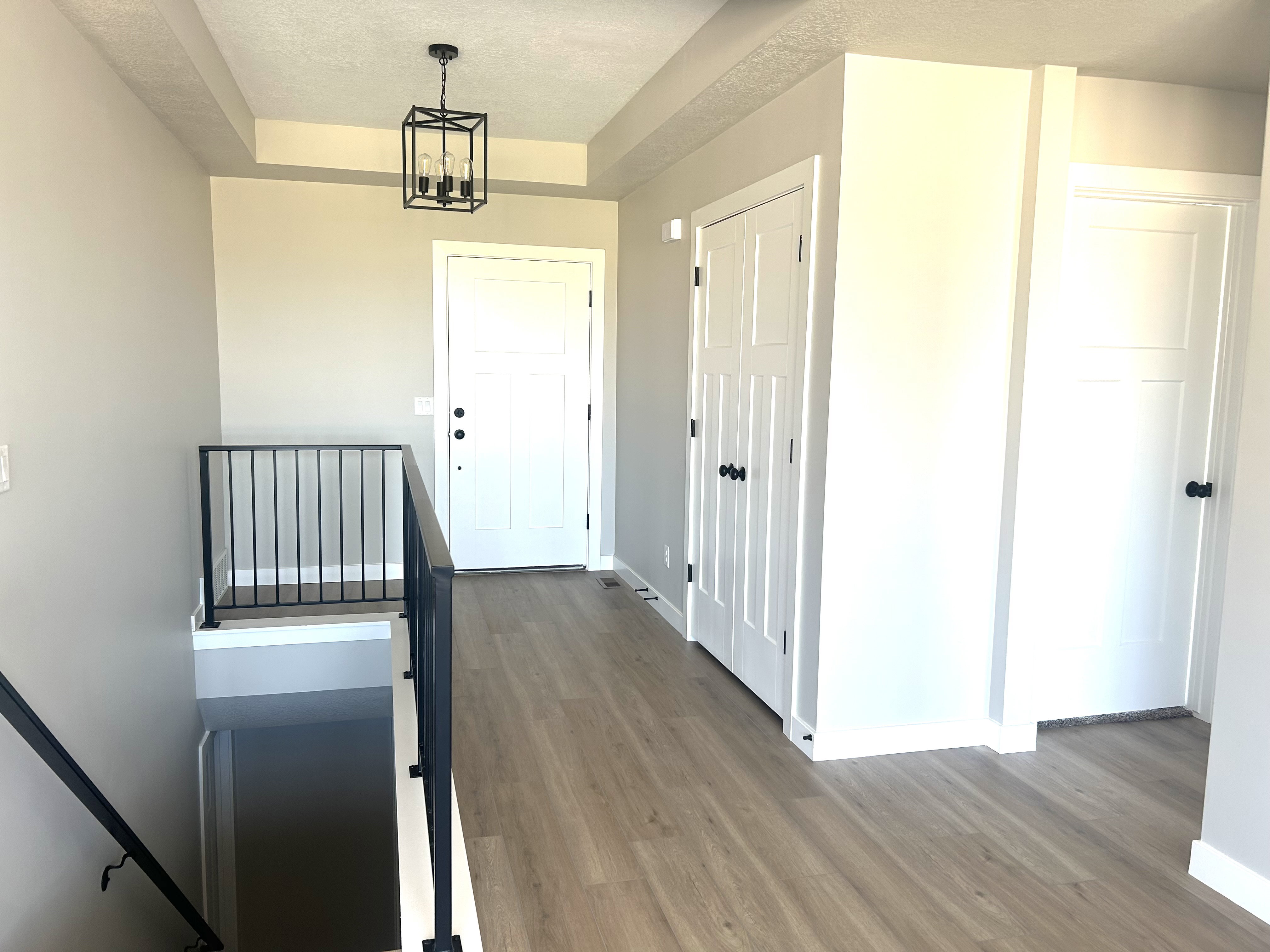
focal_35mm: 26
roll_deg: -0.5
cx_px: 635
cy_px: 476
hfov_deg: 67.3
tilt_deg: -6.4
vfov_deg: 53.1
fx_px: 954
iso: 64
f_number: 1.5
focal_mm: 5.7
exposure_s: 1/121
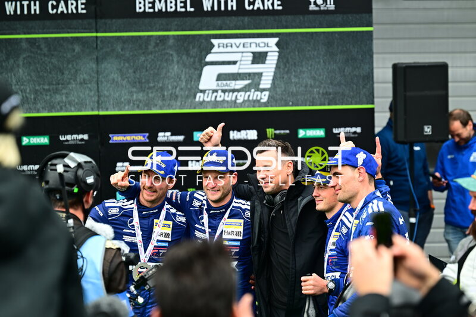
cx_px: 238
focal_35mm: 155
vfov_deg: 8.9
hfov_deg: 13.3
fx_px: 2049
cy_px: 158
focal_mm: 155
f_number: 4
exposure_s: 1/500
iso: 250
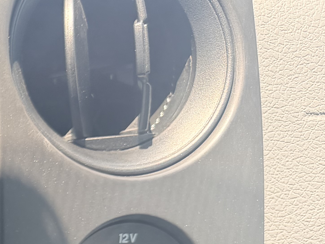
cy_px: 345
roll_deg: -0.2
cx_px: -316
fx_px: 892
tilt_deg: -25.3
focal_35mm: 95
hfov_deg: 16.2
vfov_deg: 14.7
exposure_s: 1/285
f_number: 1.78
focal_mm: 6.76
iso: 80
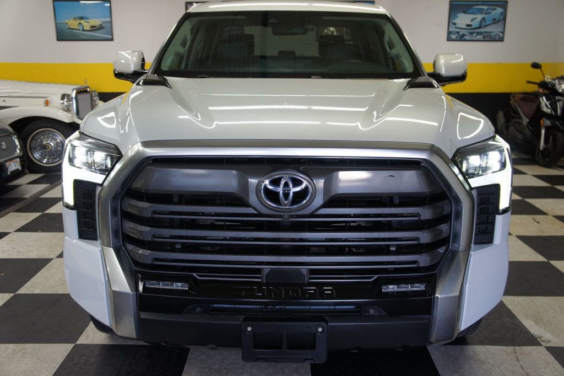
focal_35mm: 33
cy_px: 188
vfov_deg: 39.9
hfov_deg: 57.2
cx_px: 282
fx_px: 517
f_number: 4
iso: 200
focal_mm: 22
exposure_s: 1/40
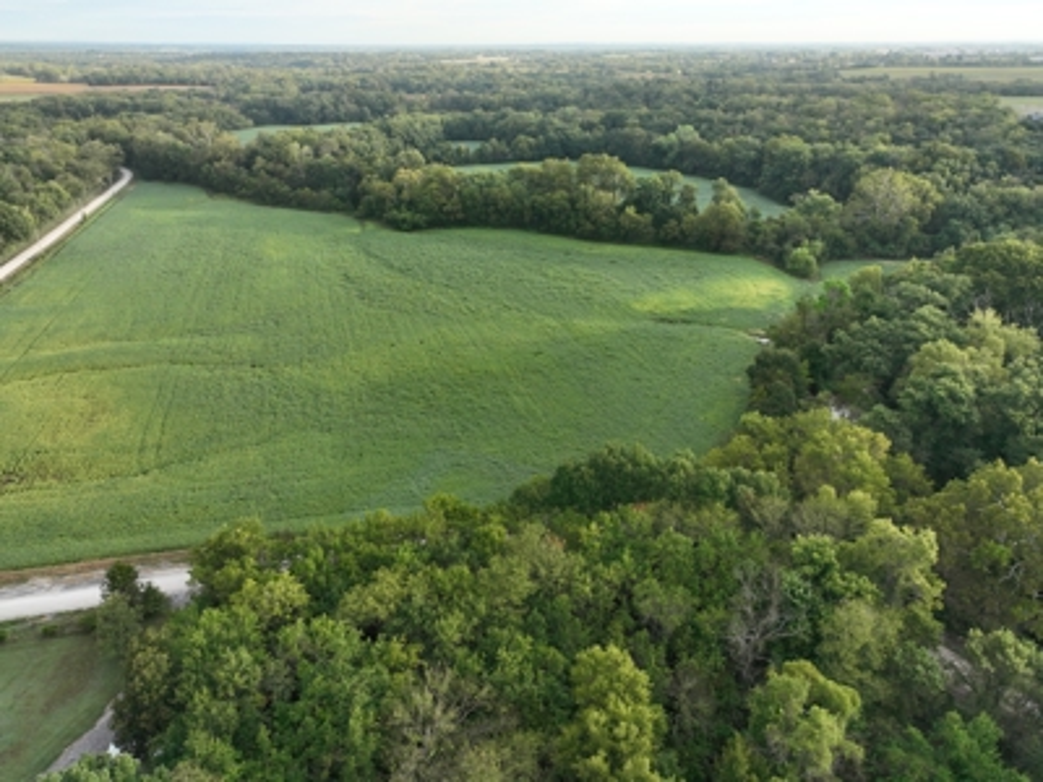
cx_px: 522
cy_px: 391
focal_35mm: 24
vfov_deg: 56.8
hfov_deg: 71.6
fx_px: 723
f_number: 2.8
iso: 330
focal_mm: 12.29
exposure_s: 1/500
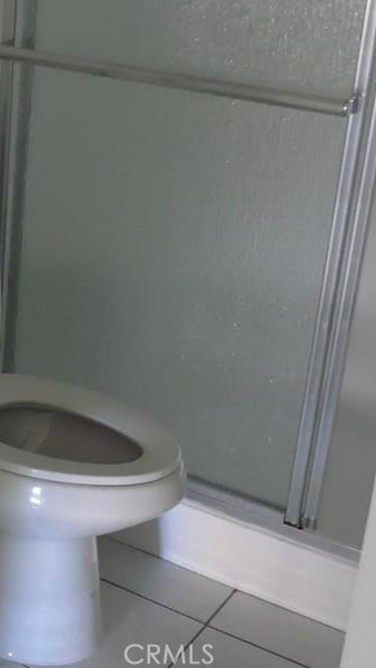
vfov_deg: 31.9
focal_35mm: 66
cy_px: 291
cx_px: -79
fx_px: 1170
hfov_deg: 17.4
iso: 3200
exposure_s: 1/60
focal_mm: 9.1
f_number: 2.8
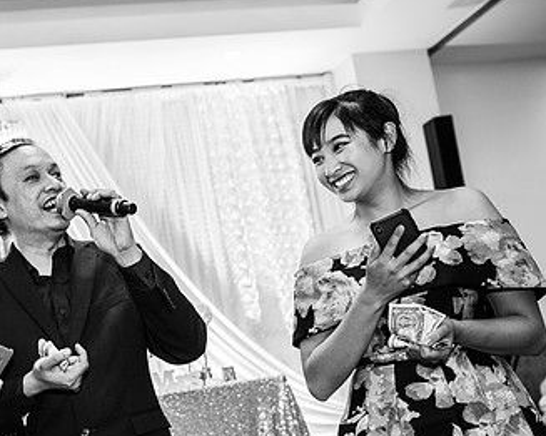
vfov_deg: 29.8
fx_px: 807
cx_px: 97
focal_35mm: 50
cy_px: 315
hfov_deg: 35.9
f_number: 2.8
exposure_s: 1/160
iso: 1000
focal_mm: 30
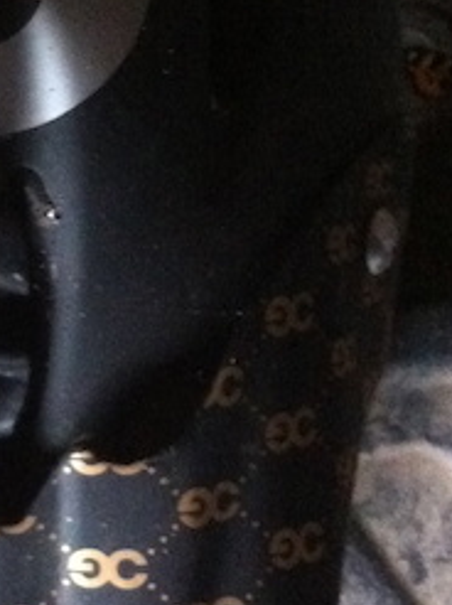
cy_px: 285
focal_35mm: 114
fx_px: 1988
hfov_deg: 12.4
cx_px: -201
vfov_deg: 17.3
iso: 1000
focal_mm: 3.85
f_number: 2.8
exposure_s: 1/15
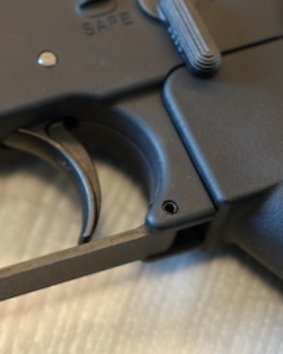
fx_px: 1989
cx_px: -156
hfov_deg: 8.0
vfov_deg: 10.2
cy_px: 172
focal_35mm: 190
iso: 200
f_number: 2.8
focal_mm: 70
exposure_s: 1/5
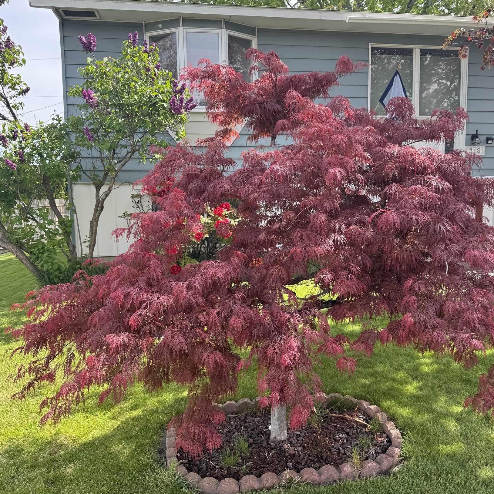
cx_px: 256
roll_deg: +0.4
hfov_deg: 54.0
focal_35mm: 30
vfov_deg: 54.0
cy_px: 249
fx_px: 484
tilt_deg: -6.2
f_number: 1.78
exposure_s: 1/900
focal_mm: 6.76
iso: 80
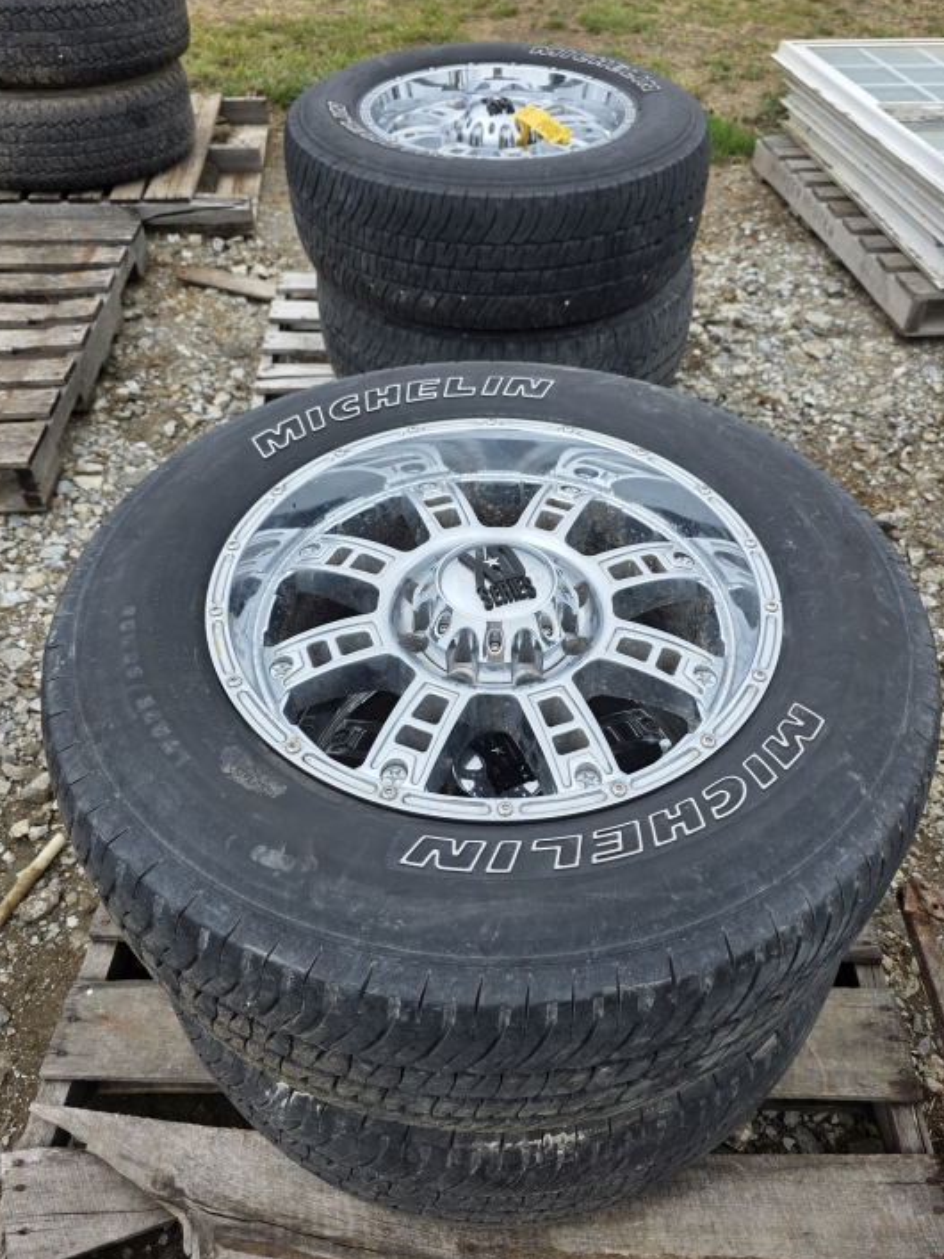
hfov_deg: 54.8
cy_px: 613
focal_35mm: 25
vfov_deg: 69.4
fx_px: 909
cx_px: 500
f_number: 1.7
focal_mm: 6.3
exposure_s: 1/1215
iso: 80
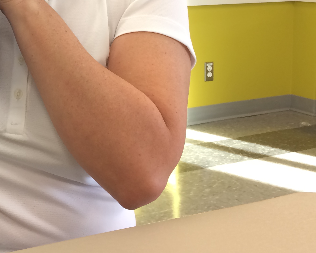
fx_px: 636
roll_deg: -0.4
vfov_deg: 21.7
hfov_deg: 25.6
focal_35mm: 68
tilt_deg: -4.9
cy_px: 3
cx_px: -42
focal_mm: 4.15
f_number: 2.2
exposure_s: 1/30
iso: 40
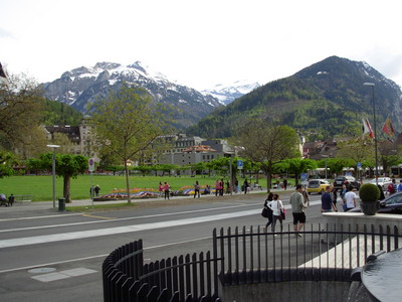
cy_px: 151
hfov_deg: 49.0
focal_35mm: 38
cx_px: 201
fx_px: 441
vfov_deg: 37.7
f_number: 2.9
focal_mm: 6.3
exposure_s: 1/575
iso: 50
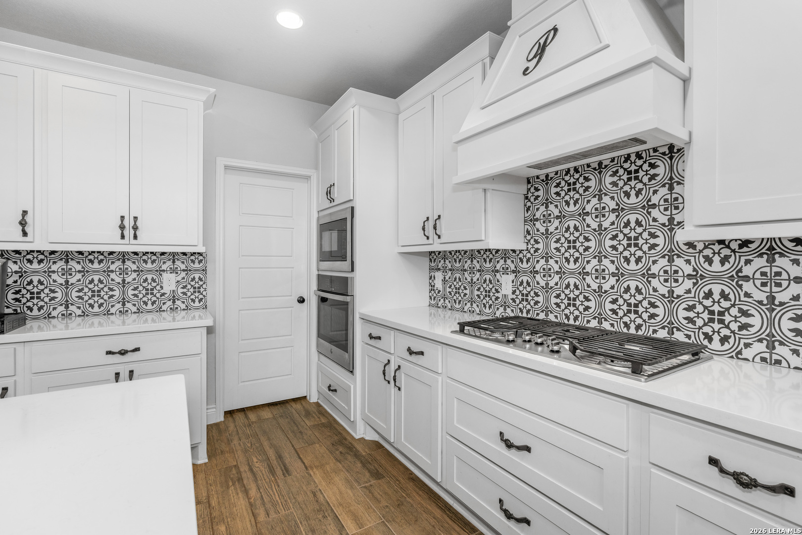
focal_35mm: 16
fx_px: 356
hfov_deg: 96.7
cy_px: 268
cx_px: 401
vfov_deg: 73.7
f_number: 7.1
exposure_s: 1/60
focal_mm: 16
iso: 320
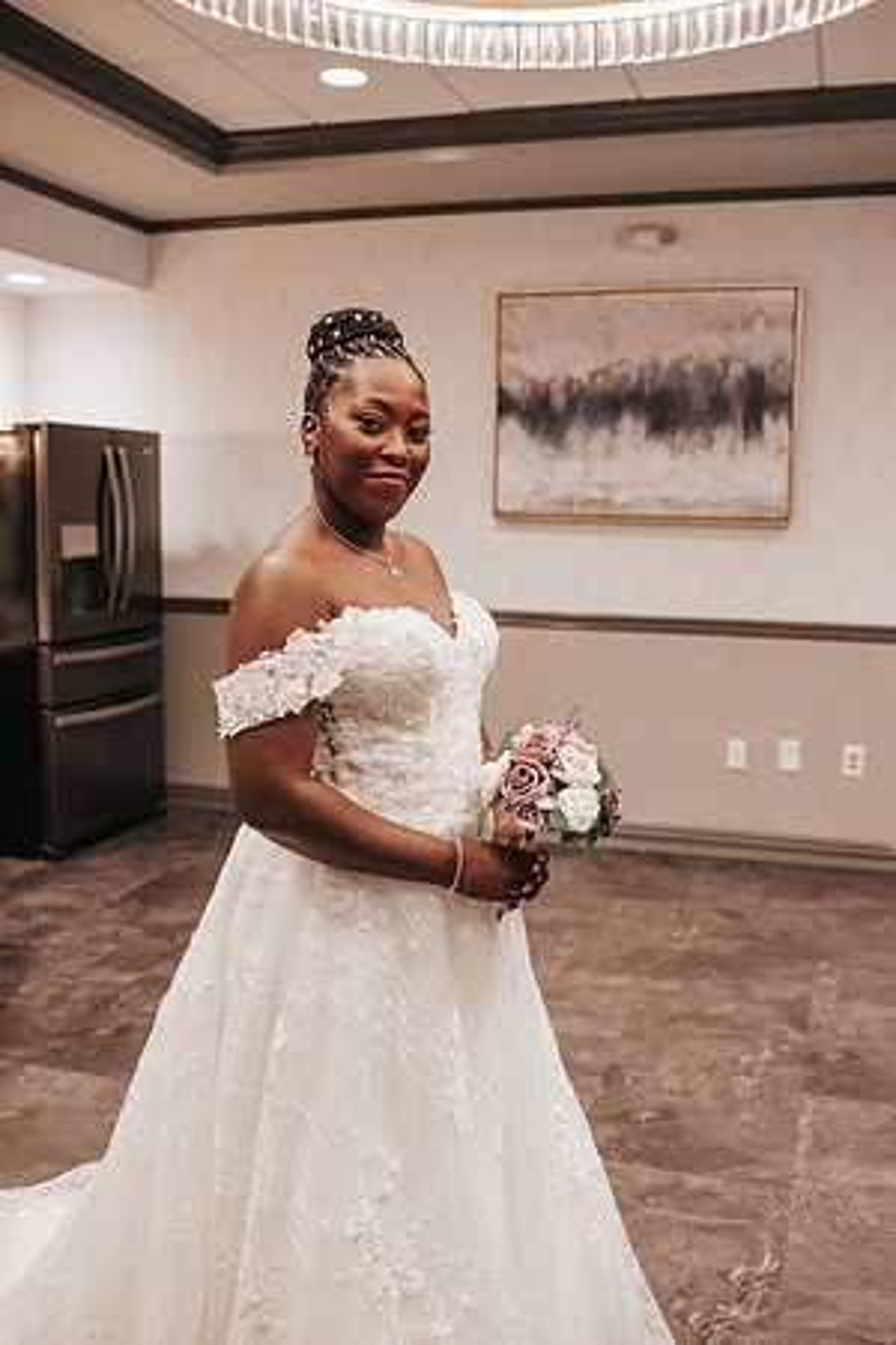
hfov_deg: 37.9
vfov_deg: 54.4
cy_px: 672
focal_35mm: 35
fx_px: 1307
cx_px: 448
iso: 1000
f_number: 3.2
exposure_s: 1/640
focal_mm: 35
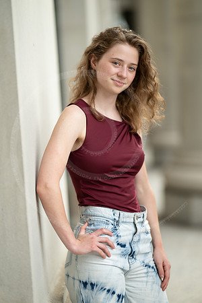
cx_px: 101
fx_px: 715
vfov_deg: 23.9
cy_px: 152
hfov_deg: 16.1
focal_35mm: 85
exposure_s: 1/640
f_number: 1.2
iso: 100
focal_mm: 85
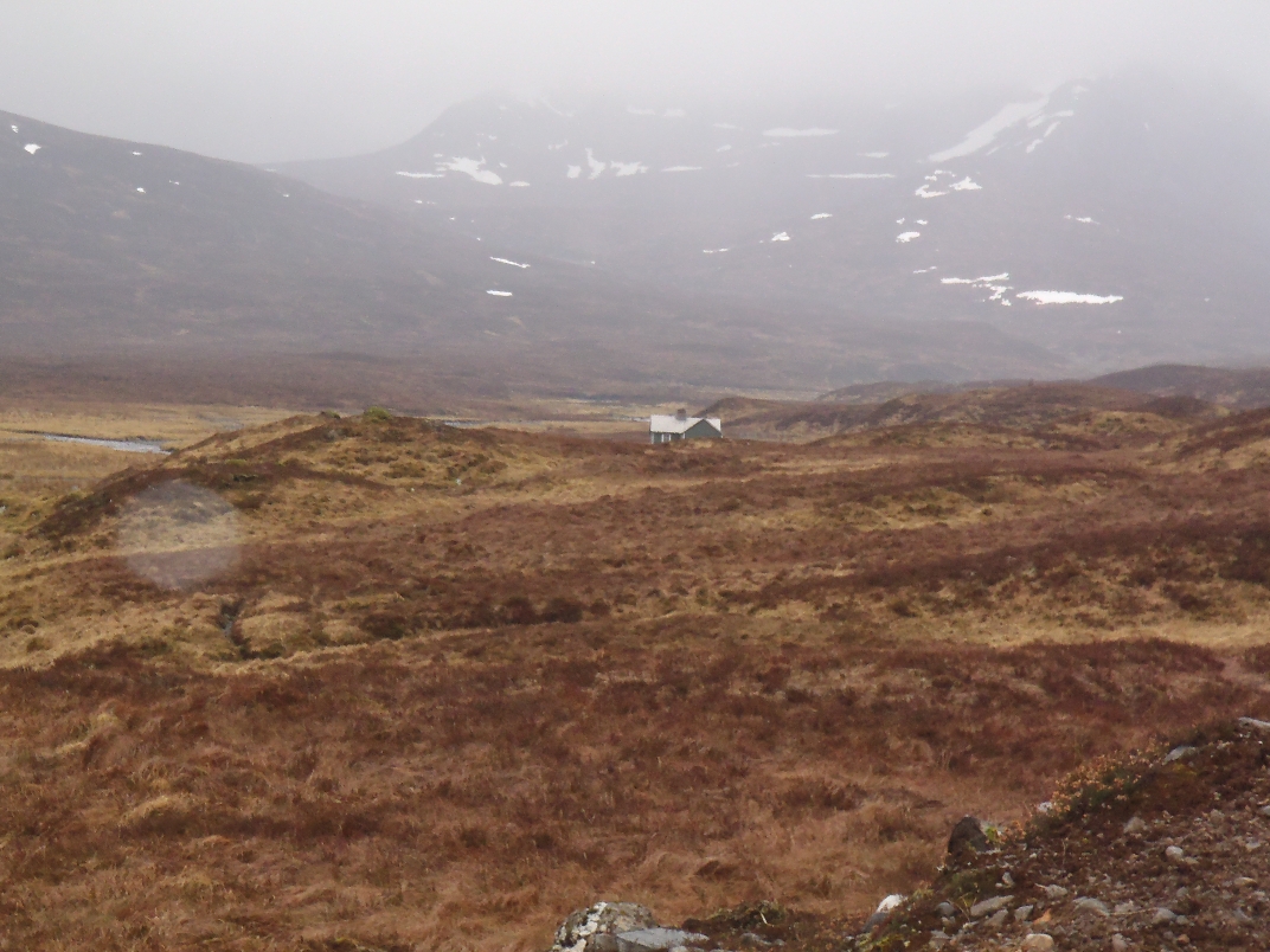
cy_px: 476
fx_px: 3742
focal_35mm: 102
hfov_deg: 19.3
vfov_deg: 14.5
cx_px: 635
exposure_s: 1/100
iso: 400
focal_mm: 18.2
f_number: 5.1
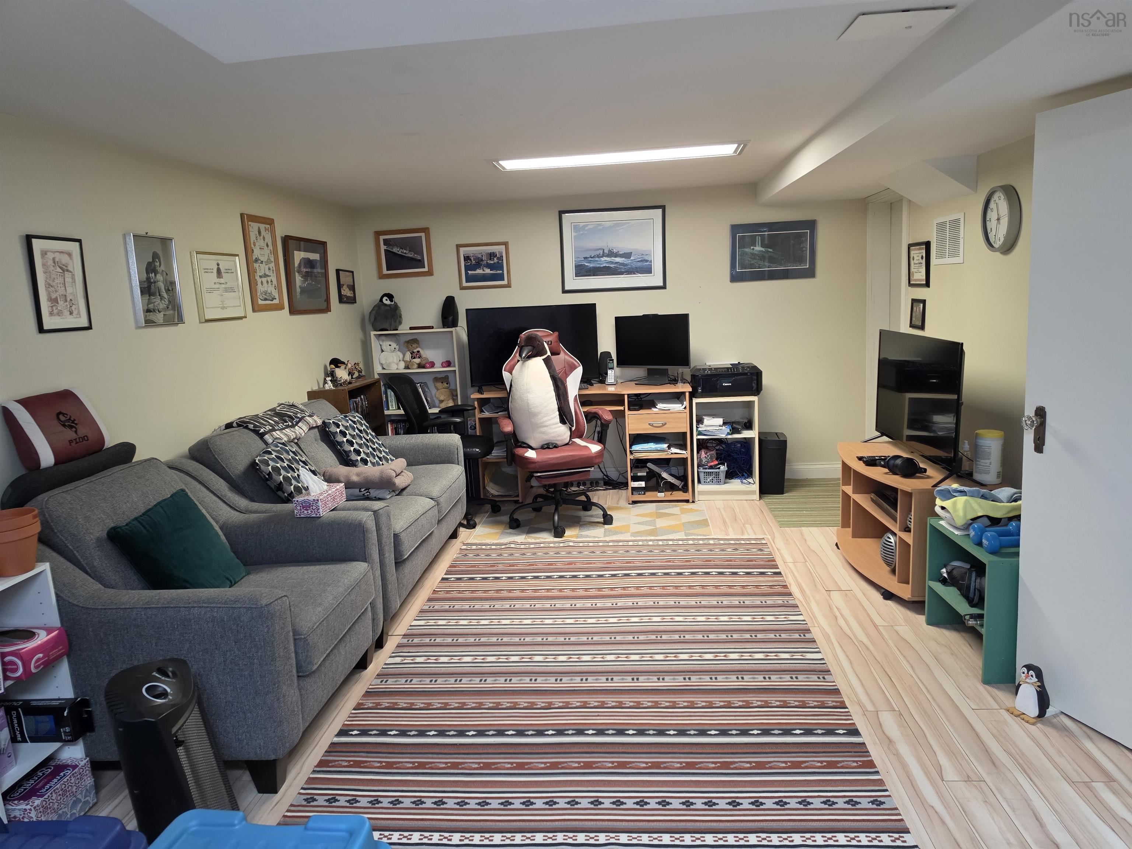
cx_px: 566
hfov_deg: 73.9
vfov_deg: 58.9
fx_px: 752
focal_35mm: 23
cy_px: 424
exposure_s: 1/120
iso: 400
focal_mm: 6.5
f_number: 1.4
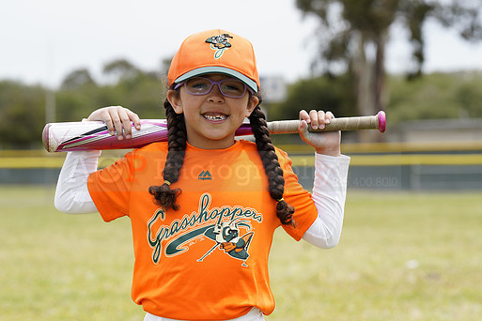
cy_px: 164
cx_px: 219
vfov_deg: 8.4
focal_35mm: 164
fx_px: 2196
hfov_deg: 12.5
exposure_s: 1/250
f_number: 7.1
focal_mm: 145
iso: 100
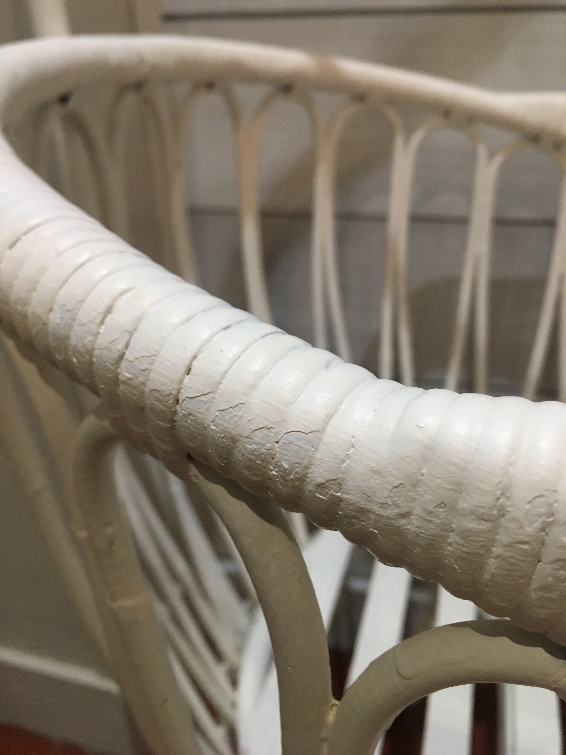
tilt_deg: -26.7
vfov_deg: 61.7
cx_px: 283
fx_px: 632
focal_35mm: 29
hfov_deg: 48.2
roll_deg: +1.4
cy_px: 378
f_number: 2.2
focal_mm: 4.15
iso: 125
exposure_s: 1/33
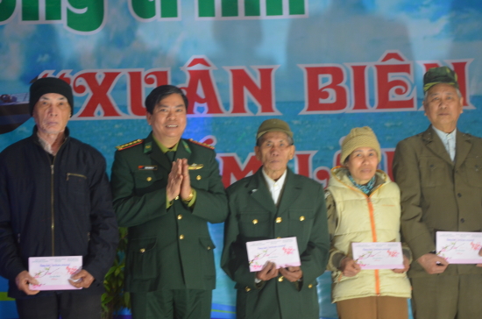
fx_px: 1102
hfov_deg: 24.7
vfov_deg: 16.5
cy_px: 160
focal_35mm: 82
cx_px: 241
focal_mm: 55
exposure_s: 1/30
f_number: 5.6
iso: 800
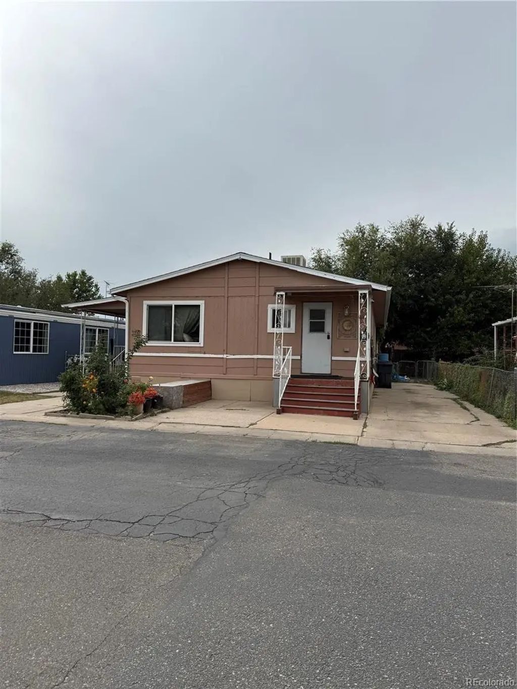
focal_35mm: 24
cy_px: 344
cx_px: 258
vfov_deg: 71.6
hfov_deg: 56.8
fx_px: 478
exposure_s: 1/6711
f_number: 1.78
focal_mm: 6.76
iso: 80
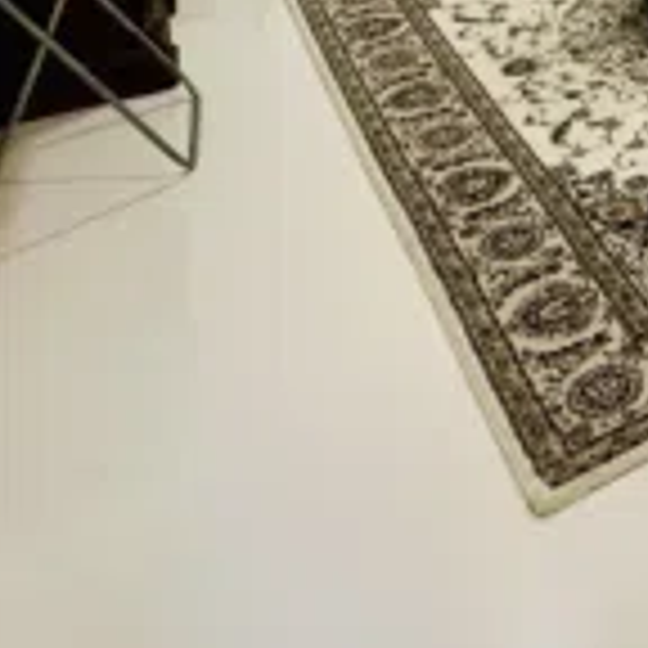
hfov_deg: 23.7
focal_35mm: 55
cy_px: -346
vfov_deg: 23.9
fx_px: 1165
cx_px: 1008
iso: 160
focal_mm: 2.22
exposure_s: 1/50
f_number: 2.2
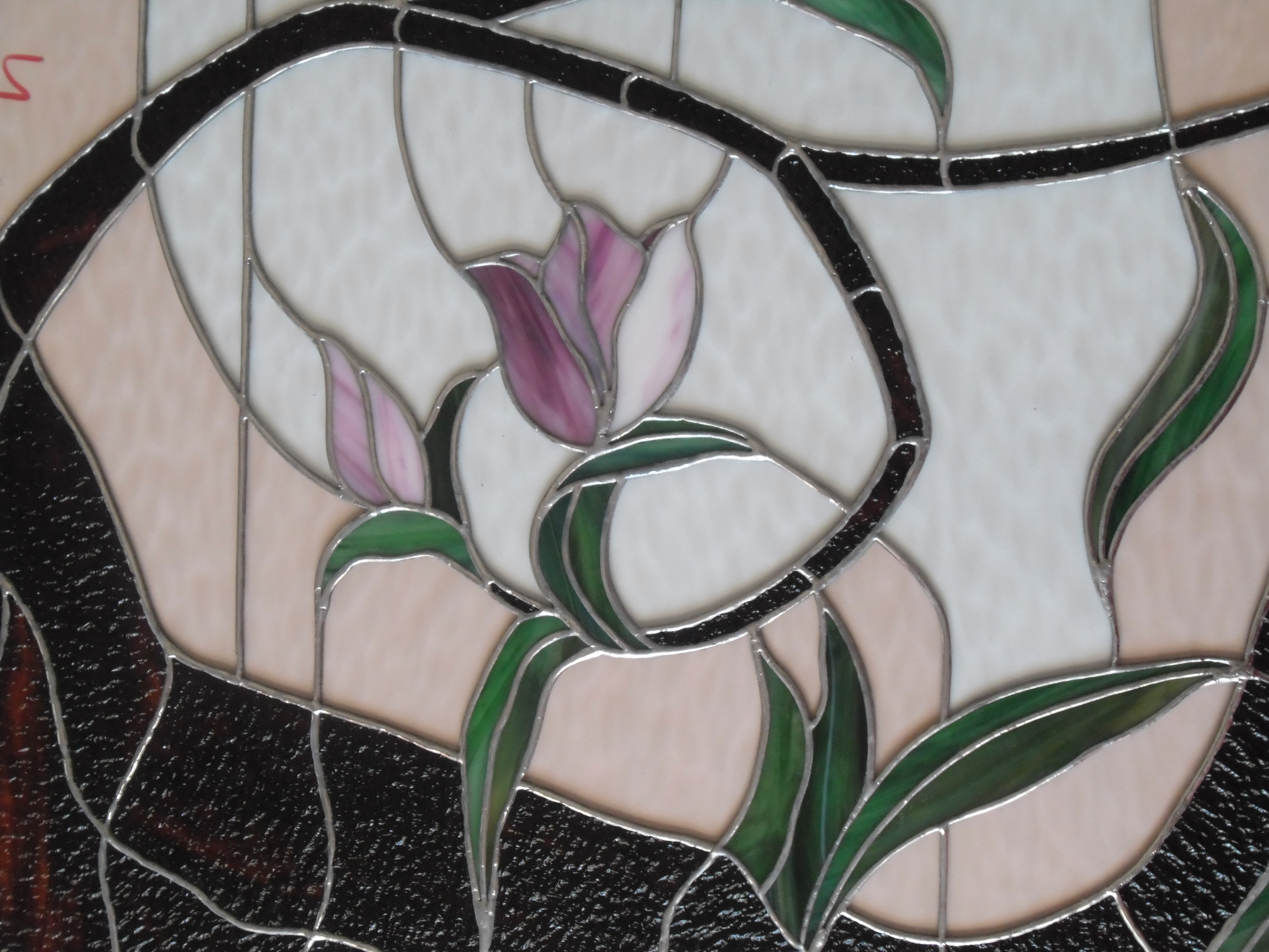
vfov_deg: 32.9
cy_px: 476
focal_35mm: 44
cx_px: 634
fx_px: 1613
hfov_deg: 42.9
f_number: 4.5
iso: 400
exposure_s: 1/22
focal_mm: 7.8
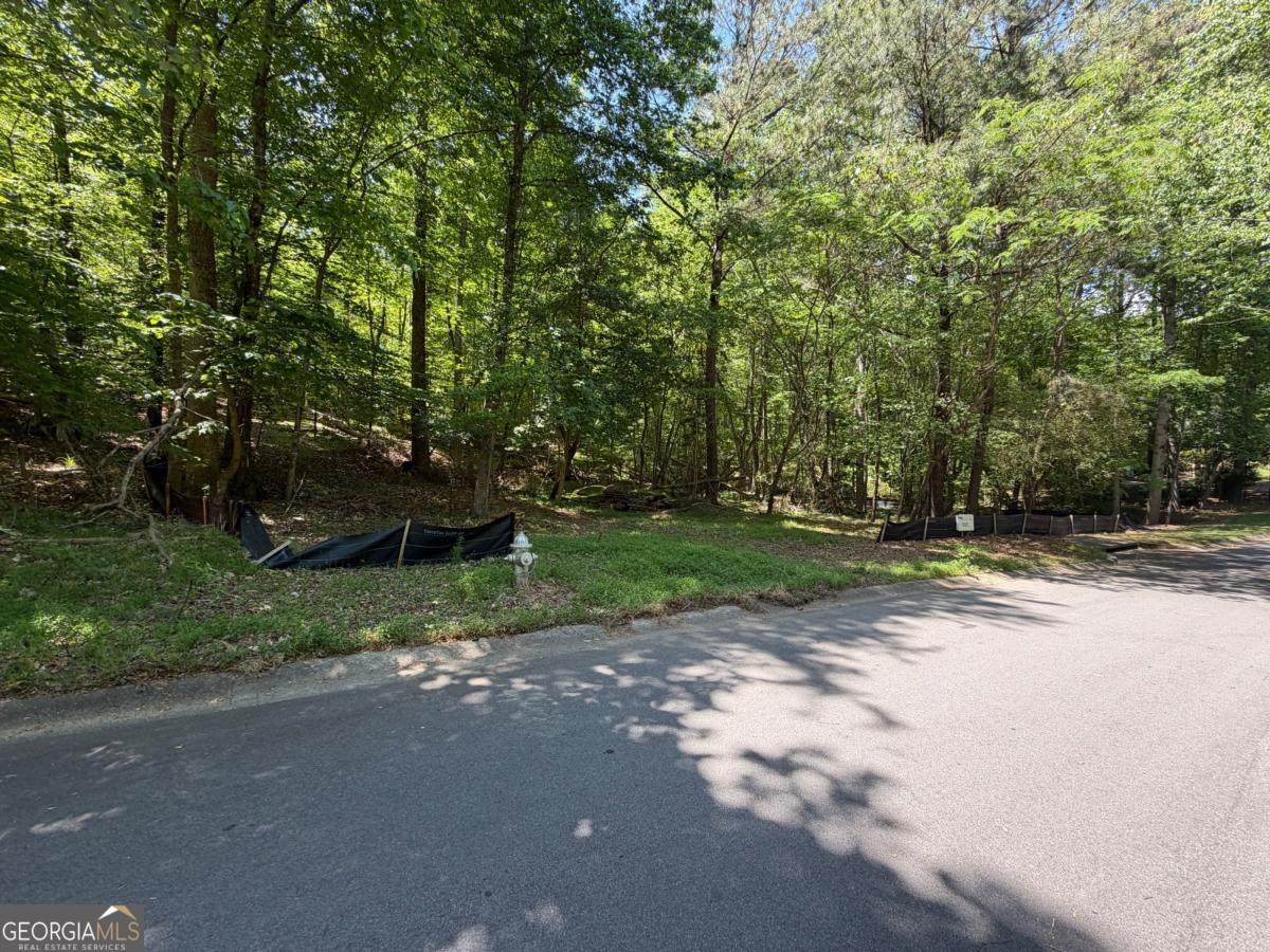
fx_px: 514
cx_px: 635
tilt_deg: -1.3
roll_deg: -1.5
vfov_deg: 85.7
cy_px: 476
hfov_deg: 102.1
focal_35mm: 14
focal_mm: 2.22
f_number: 2.2
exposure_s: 1/132
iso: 40
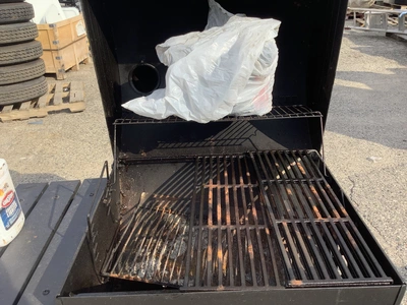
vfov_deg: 45.4
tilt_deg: -26.2
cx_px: 204
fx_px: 364
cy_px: 152
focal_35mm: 31
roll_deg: +3.6
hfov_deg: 58.4
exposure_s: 1/905
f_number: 2.4
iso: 25
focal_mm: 3.3
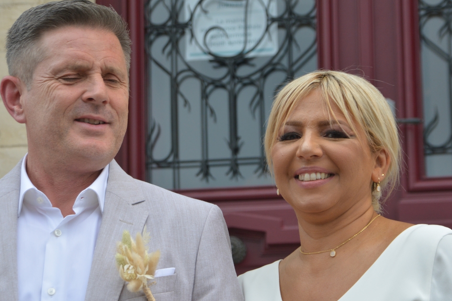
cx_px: 218
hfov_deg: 11.2
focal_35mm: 183
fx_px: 2297
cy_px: 139
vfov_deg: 7.5
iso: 400
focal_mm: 90
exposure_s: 1/250
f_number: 5.3
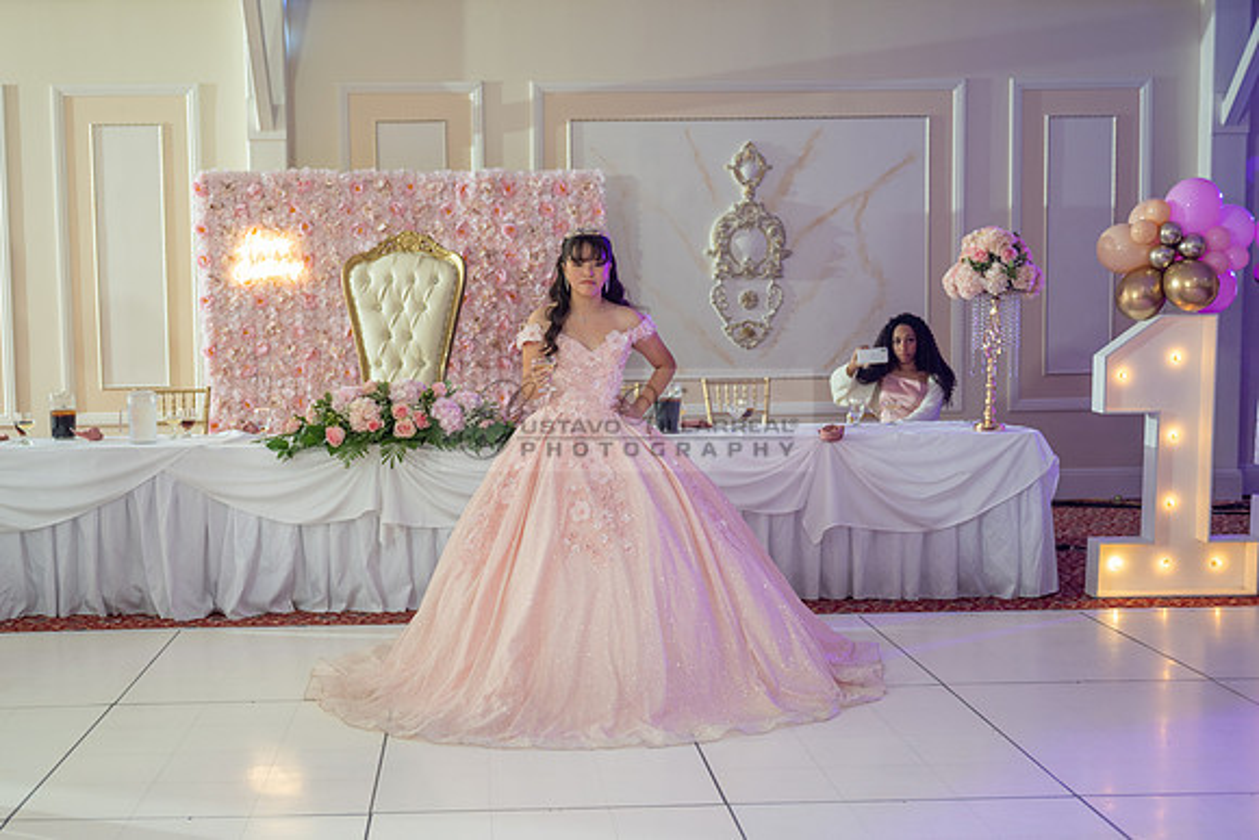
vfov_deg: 29.5
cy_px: 477
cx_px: 543
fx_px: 1591
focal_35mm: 45
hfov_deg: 43.1
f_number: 2.8
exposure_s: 1/100
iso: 400
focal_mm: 40
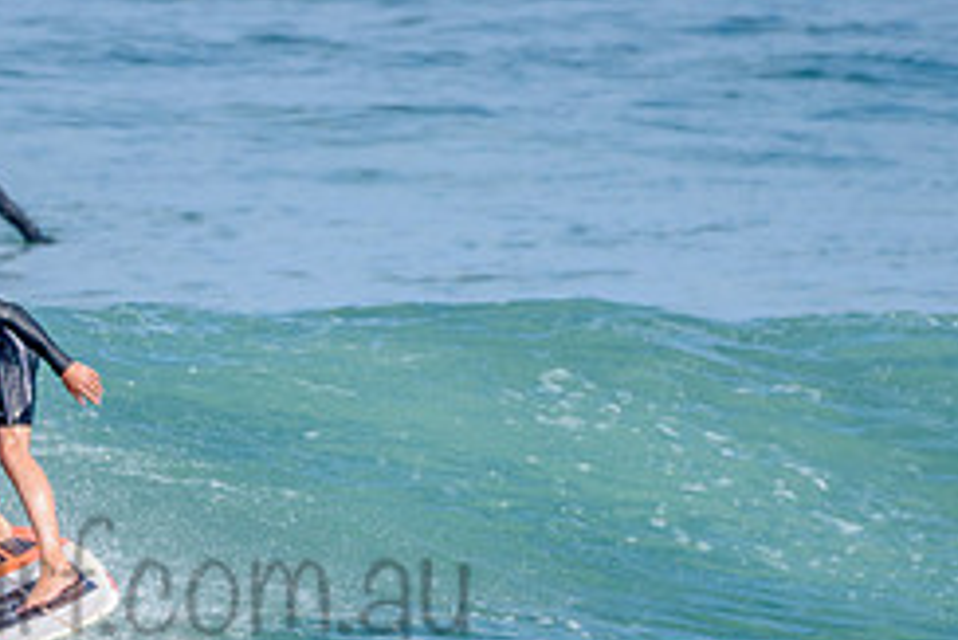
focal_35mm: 1455
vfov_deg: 0.9
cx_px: 55
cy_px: 544
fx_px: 38741
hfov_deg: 1.4
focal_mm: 500
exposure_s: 1/2000
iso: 320
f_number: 5.6
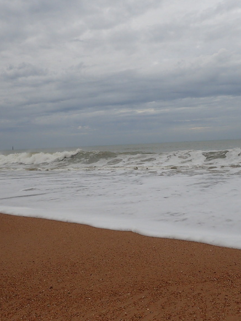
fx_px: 315
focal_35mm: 34
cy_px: 163
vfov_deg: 53.9
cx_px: 111
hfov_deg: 41.8
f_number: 2.8
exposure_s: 1/1000
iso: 200
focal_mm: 4.5
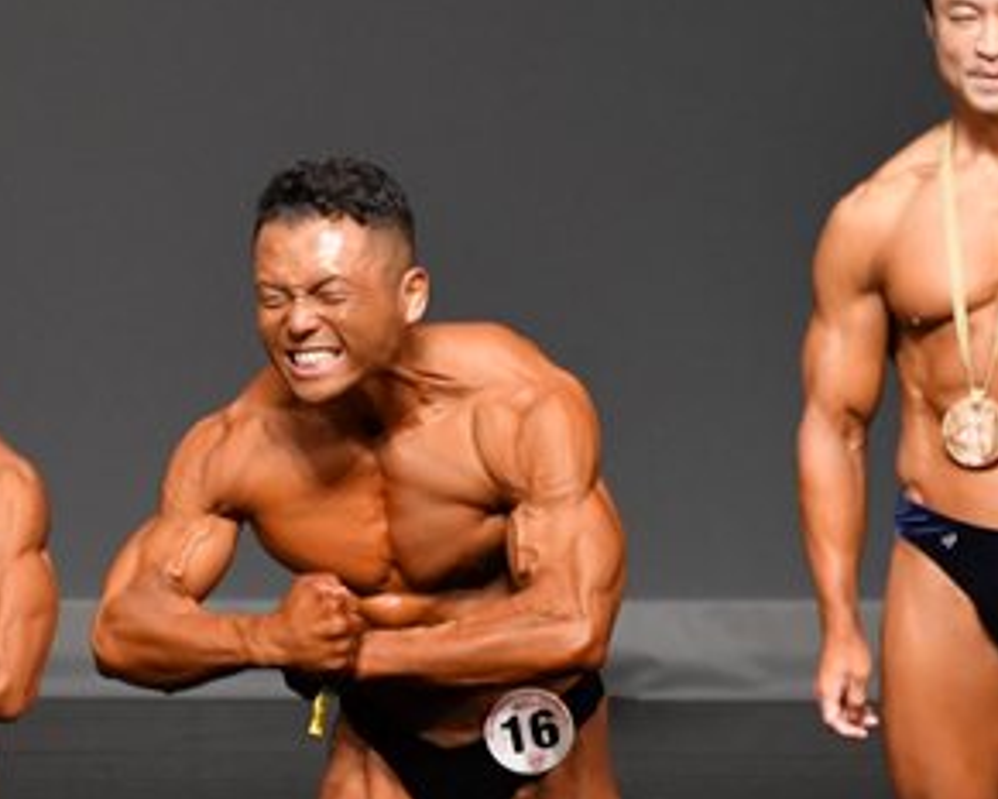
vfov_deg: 2.0
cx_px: 194
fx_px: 23283
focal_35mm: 788
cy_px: 758
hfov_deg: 2.5
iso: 2500
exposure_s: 1/400
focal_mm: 210
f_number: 5.6
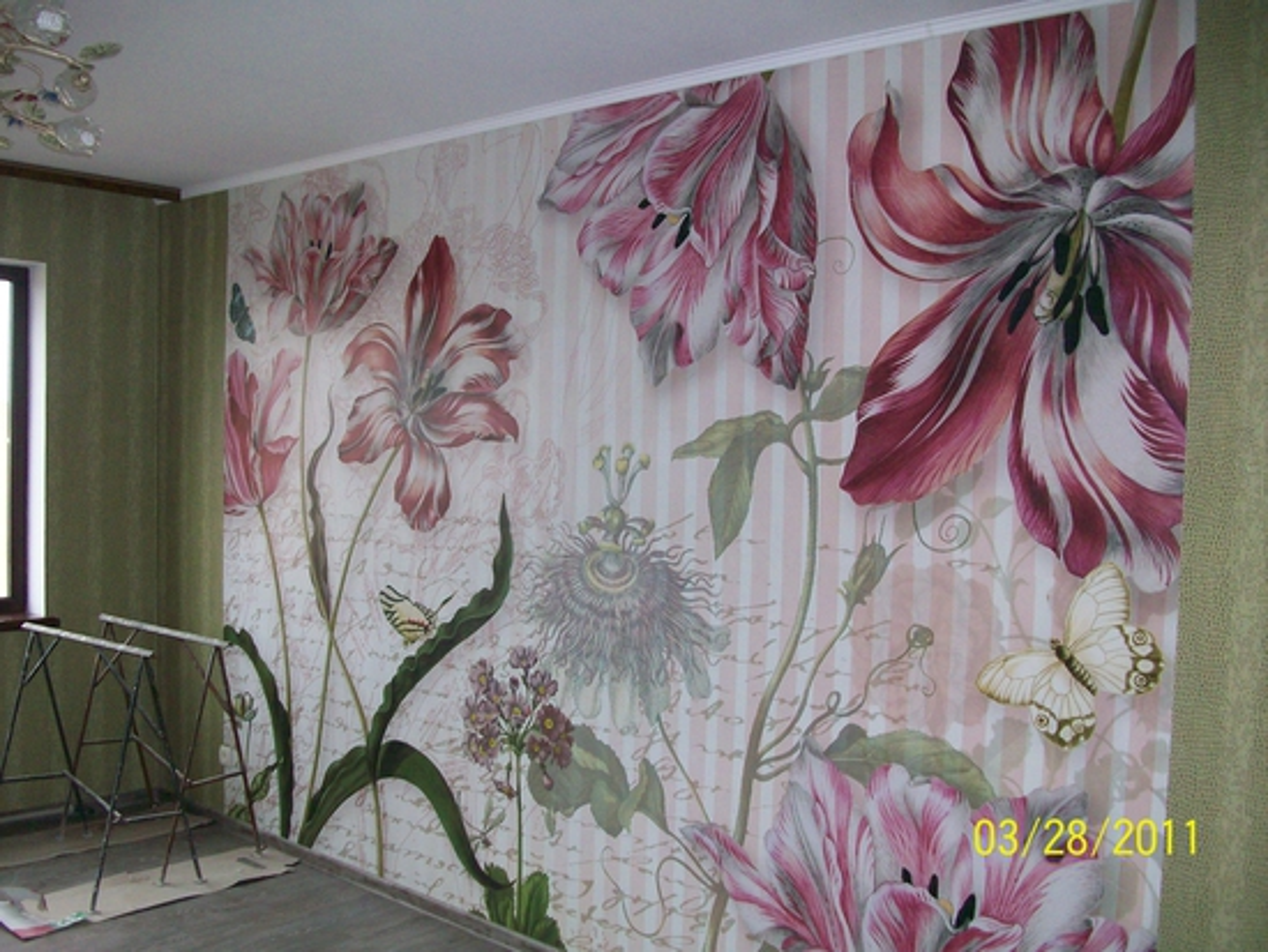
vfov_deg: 41.8
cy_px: 476
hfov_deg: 53.9
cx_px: 634
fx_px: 1246
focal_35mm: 34
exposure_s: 1/60
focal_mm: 5.7
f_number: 2.8
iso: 160
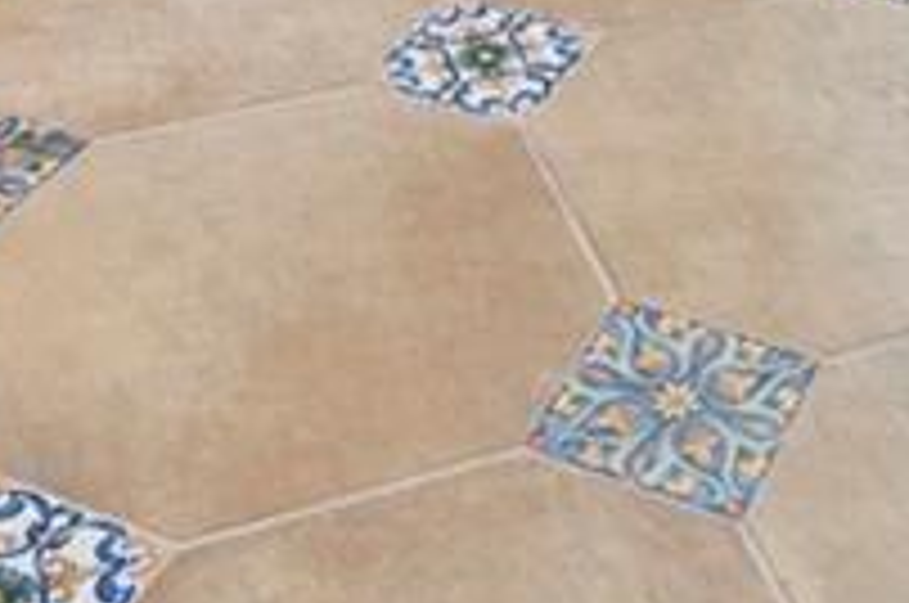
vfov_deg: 14.3
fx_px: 1790
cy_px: -760
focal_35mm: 71
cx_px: 670
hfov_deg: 28.1
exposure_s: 1/15
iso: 400
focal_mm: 14
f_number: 9
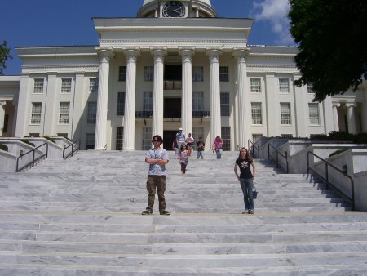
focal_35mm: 34
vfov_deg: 41.8
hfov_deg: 53.9
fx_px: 361
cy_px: 138
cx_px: 184
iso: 80
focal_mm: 5.6
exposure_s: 1/1500
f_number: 4.8
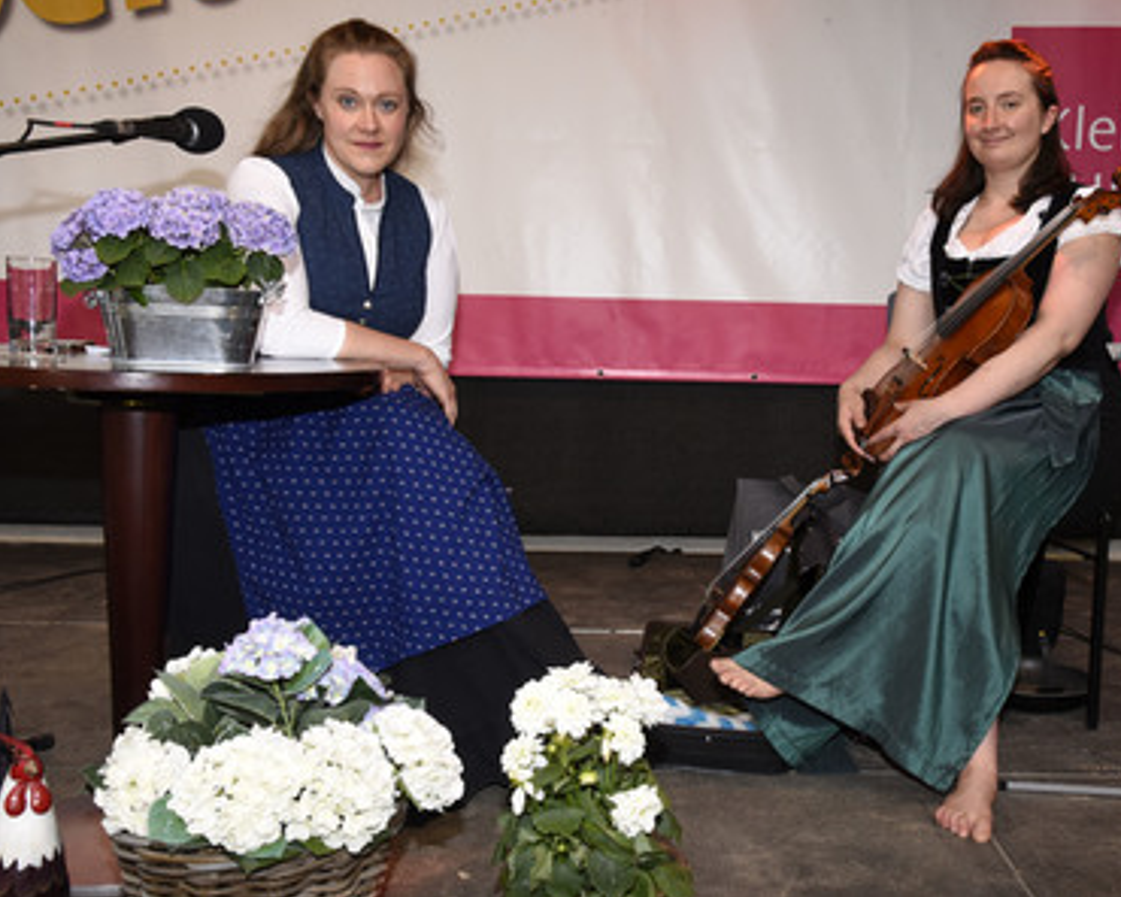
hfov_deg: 45.5
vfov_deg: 37.3
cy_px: 448
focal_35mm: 40
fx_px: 1327
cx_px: 680
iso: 1600
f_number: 11
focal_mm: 35
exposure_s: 1/160
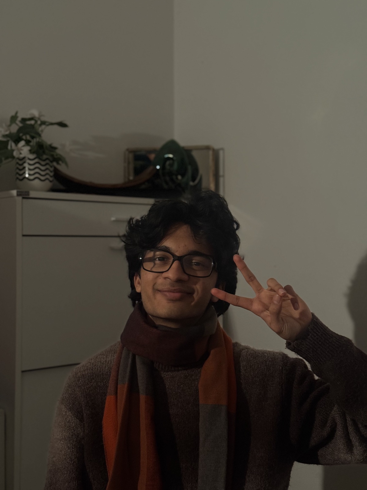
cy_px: 245
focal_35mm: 48
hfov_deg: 30.3
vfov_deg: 39.7
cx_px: 184
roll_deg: -0.4
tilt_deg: +0.2
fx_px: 679
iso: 200
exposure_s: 1/33
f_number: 1.78
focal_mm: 6.76
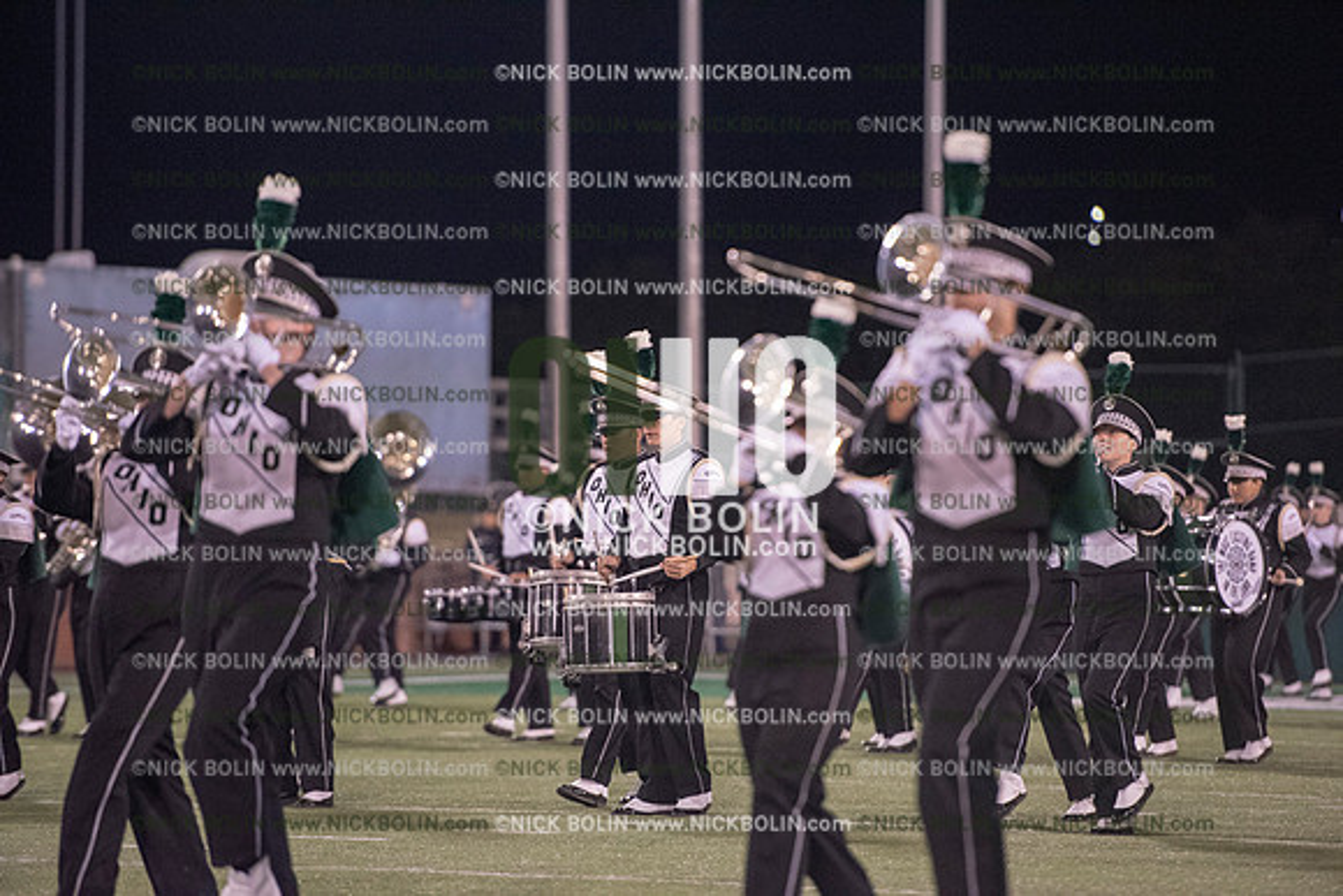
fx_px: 7463
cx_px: 672
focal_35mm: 200
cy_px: 448
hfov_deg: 10.3
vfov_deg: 6.9
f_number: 3.2
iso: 5000
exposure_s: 1/1250
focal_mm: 200
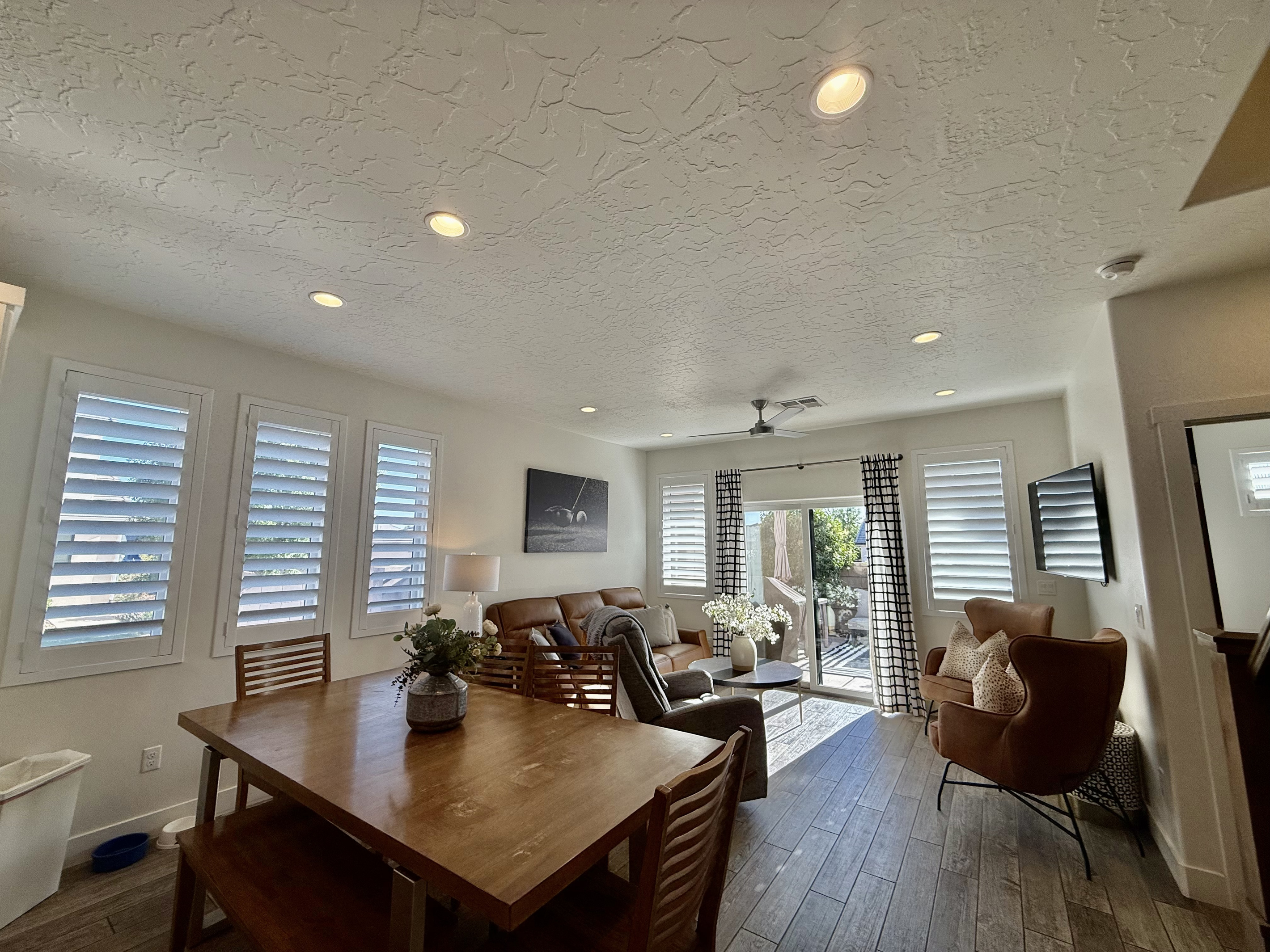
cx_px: 635
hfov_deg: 102.1
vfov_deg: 85.7
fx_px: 514
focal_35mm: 14
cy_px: 476
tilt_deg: +8.1
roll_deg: -0.3
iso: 64
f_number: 2.2
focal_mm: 2.22
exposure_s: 1/286
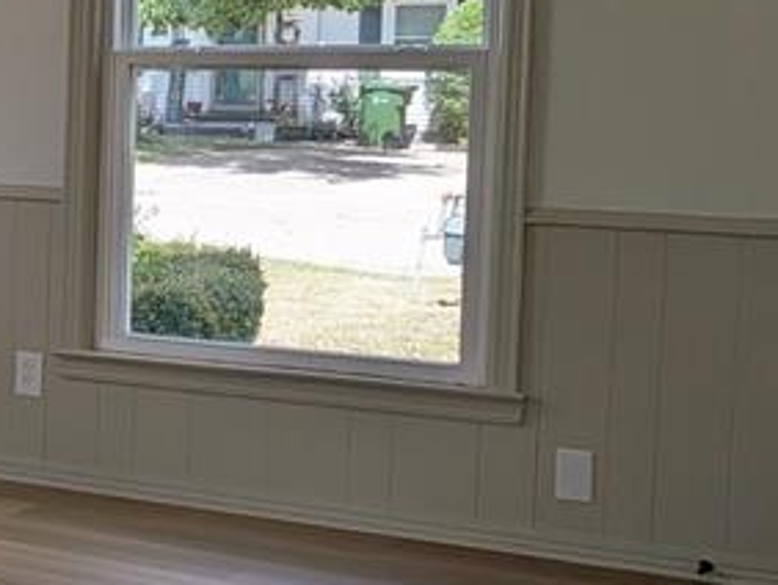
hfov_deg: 18.6
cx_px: -524
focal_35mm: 87
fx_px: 1957
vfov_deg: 17.0
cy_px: 230
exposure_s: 1/349
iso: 44
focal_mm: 4.53
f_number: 1.7
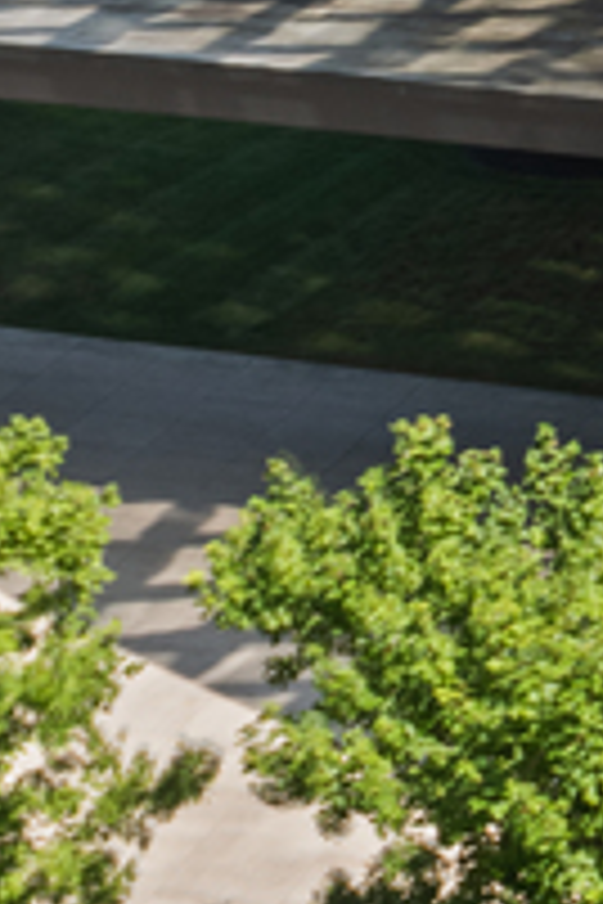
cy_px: -1403
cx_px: 187
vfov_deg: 10.1
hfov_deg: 8.0
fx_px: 4321
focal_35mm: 172
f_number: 8
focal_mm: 32
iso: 400
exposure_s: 1/160
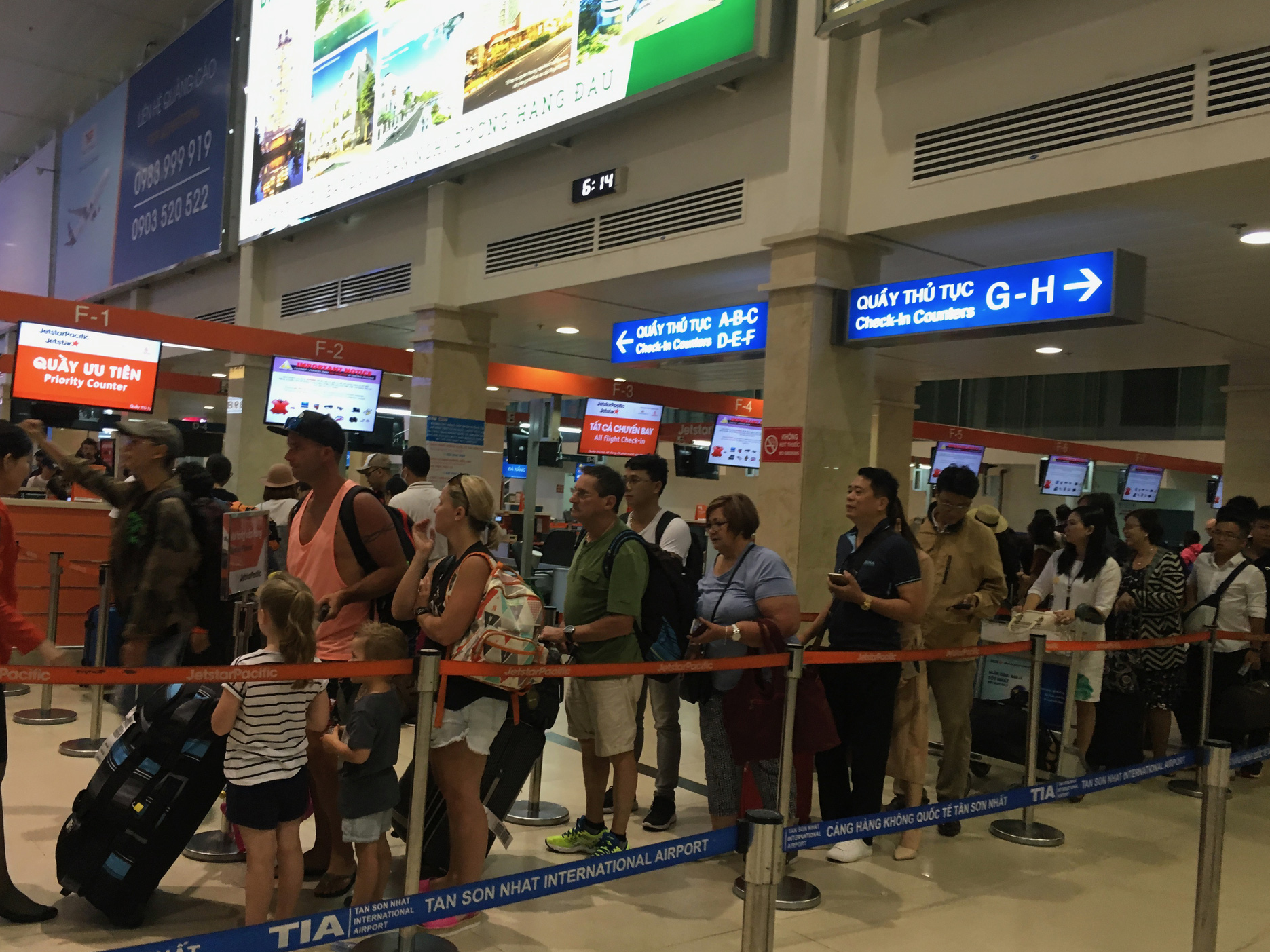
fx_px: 1137
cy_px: 498
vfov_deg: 45.4
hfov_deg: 58.3
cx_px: 602
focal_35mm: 31
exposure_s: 1/33
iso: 125
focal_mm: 4.15
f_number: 2.2
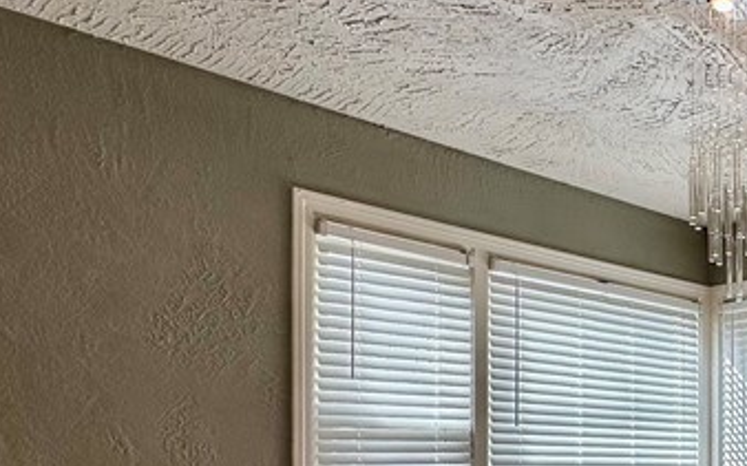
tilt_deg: +0.2
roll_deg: -0.5
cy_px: 475
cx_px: 849
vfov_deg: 26.9
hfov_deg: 36.5
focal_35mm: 45
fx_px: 916
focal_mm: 2.22
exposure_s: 1/247
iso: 40
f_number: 2.2
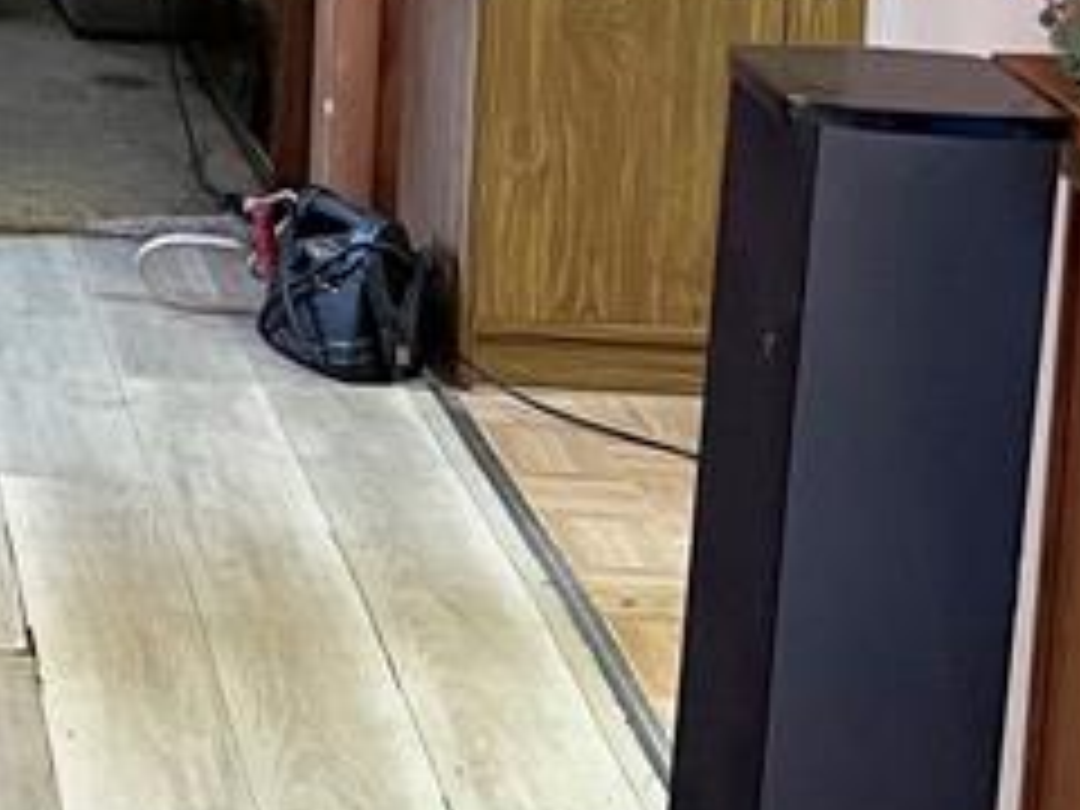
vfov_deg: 12.6
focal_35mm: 111
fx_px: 3463
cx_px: -724
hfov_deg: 15.7
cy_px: -428
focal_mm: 5.7
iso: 400
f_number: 1.5
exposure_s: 1/60
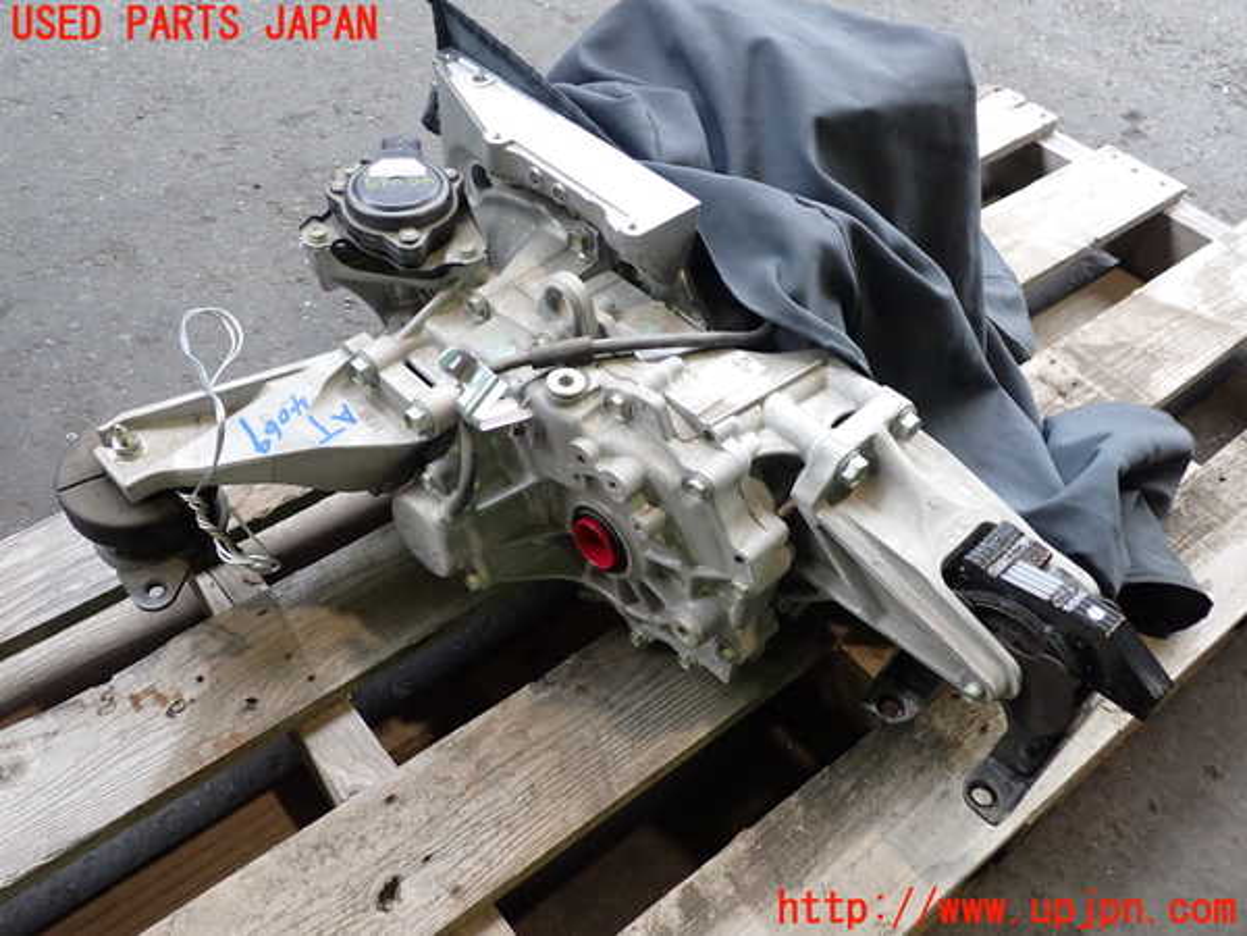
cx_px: 624
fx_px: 1081
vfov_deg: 46.8
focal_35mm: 30
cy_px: 468
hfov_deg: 60.0
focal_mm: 5.4
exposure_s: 1/50
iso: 200
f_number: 2.3
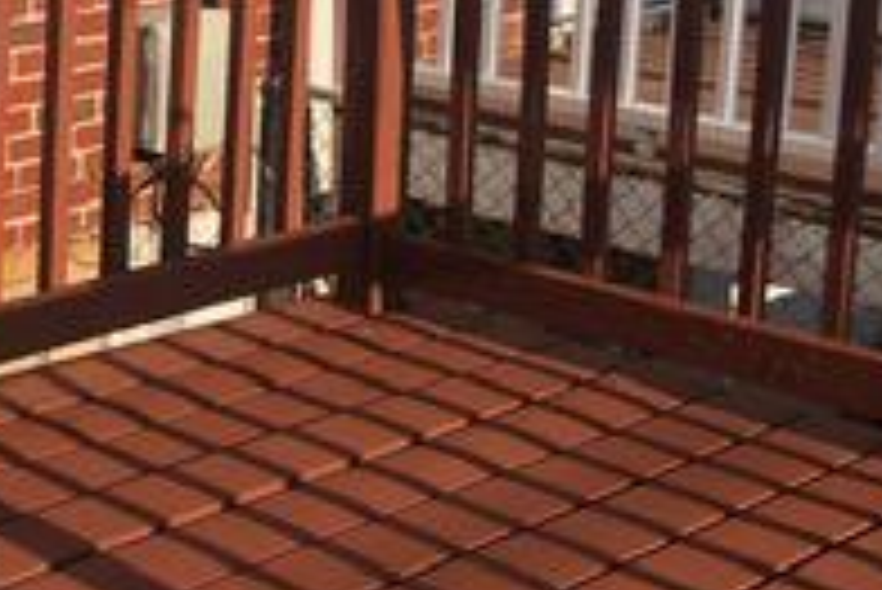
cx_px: -68
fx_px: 2329
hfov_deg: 20.5
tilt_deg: -12.7
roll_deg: -0.3
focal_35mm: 95
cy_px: 203
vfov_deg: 14.4
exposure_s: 1/2088
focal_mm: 3.99
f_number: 1.8
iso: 20
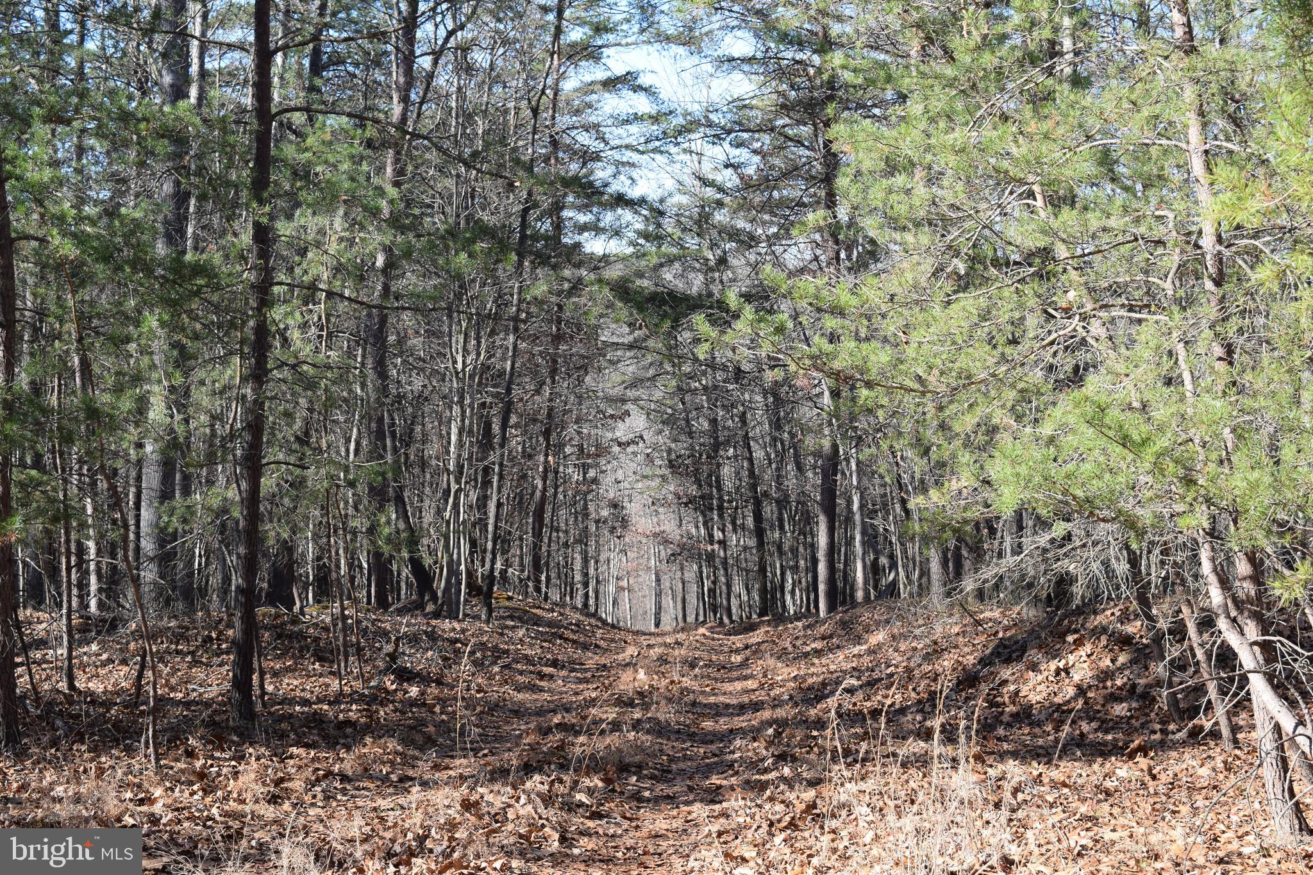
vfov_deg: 25.7
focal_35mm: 52
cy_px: 438
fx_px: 1914
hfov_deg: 37.9
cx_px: 656
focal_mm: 35
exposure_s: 1/250
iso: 360
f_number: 8
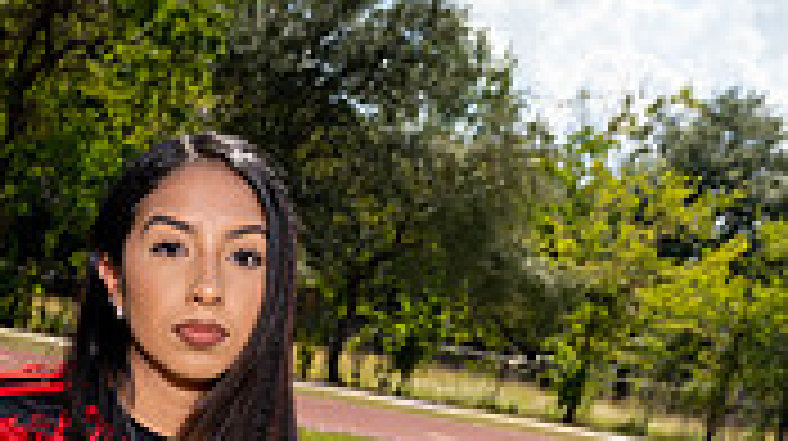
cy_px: 958
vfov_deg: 11.0
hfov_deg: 21.8
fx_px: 2025
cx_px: 176
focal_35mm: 97
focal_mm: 36
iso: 100
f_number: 8
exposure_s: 1/250
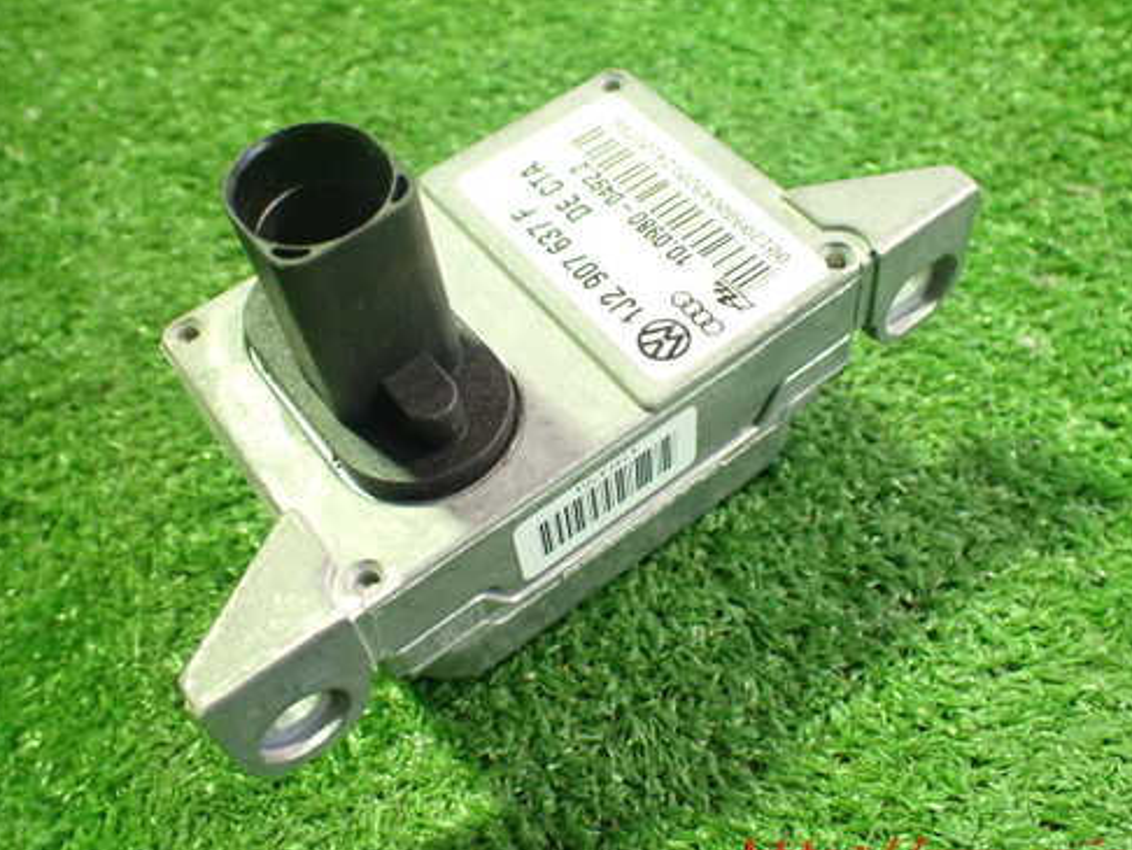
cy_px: 368
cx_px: 573
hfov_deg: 50.1
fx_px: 1211
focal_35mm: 37
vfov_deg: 38.6
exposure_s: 1/30
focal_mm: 5.4
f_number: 2.3
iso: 1000
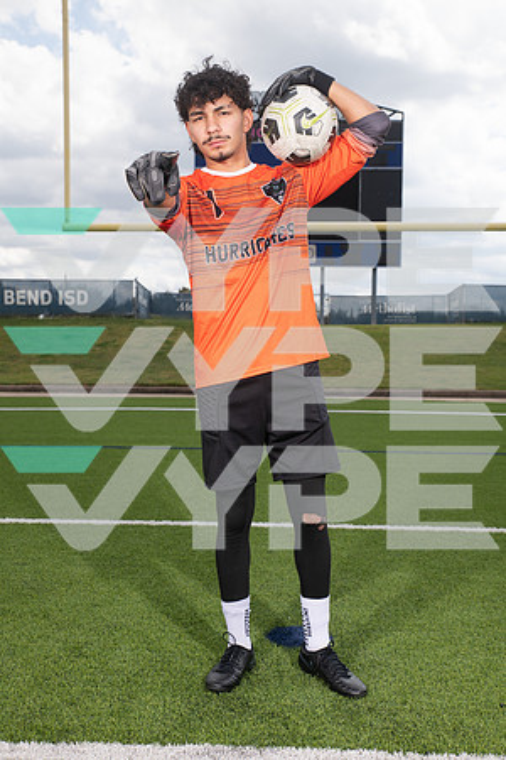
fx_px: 885
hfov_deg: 31.9
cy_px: 380
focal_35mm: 42
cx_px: 253
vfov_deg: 46.4
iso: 125
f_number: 7.1
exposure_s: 1/400
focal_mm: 42
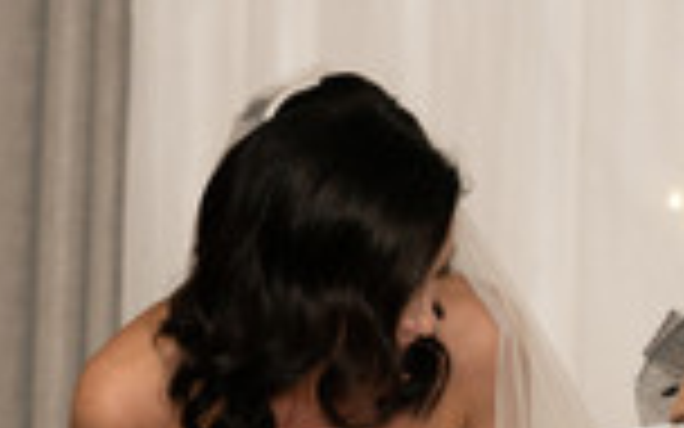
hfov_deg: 4.1
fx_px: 9488
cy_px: 347
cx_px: 570
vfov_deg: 2.6
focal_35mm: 509
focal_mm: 155
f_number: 2.8
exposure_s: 1/200
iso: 400
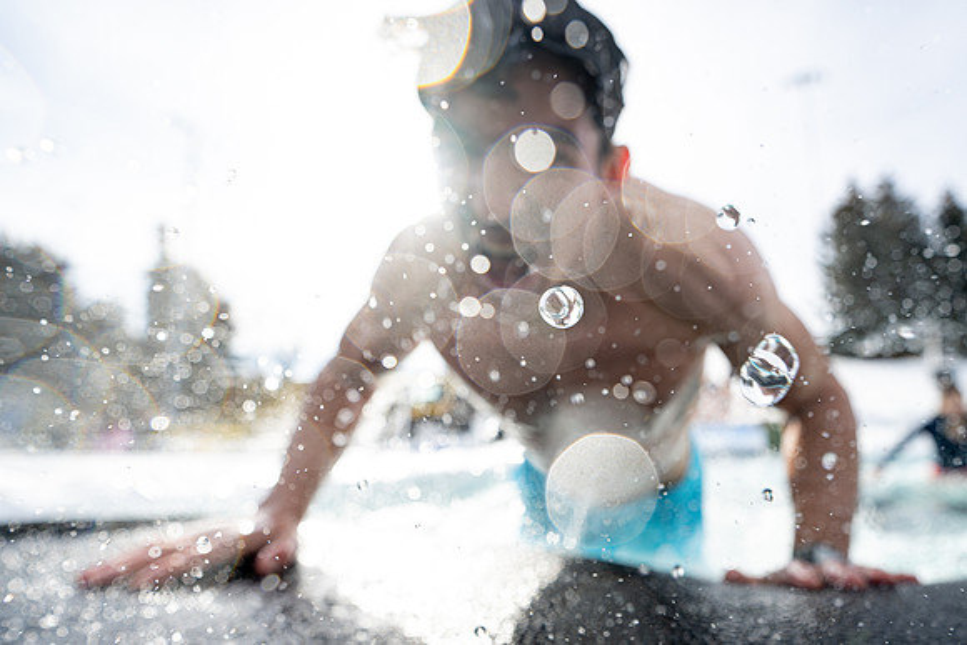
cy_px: 356
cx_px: 598
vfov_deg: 57.9
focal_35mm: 22
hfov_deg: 78.2
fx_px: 581
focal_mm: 17.5
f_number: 4
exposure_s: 1/3200
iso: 250
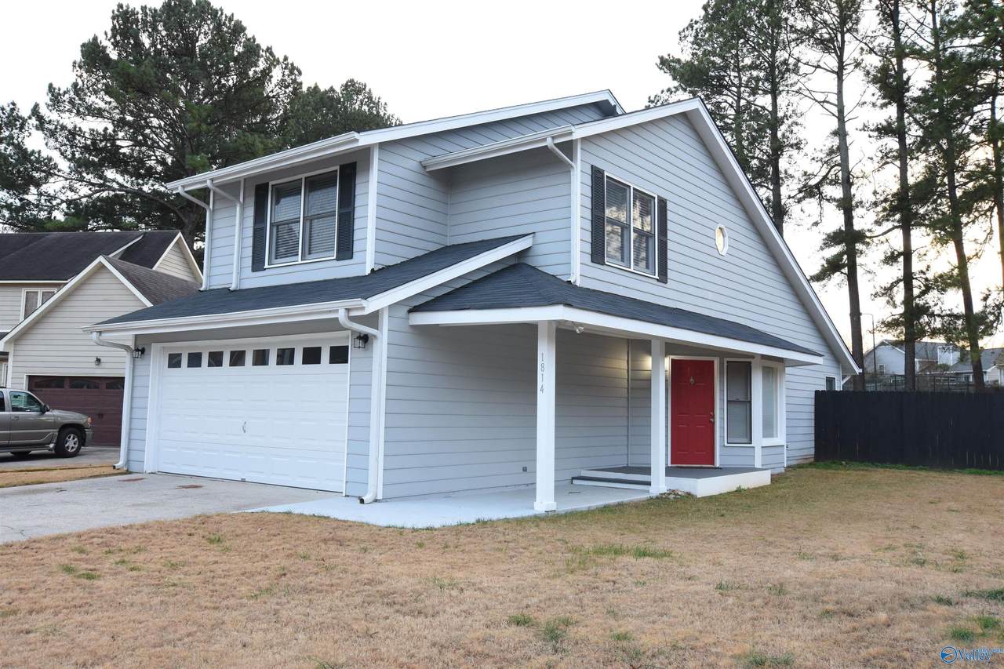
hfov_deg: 61.9
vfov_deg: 43.6
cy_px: 334
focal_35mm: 30
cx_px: 502
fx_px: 837
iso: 400
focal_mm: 20
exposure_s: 1/8
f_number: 9.5
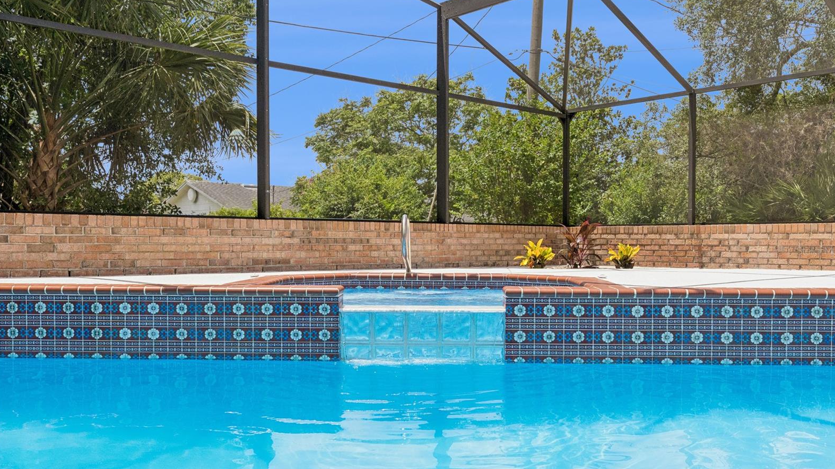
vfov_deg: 35.6
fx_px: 731
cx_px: 420
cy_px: 251
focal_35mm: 33
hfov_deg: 59.5
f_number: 10
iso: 800
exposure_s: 1/1250
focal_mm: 20.9
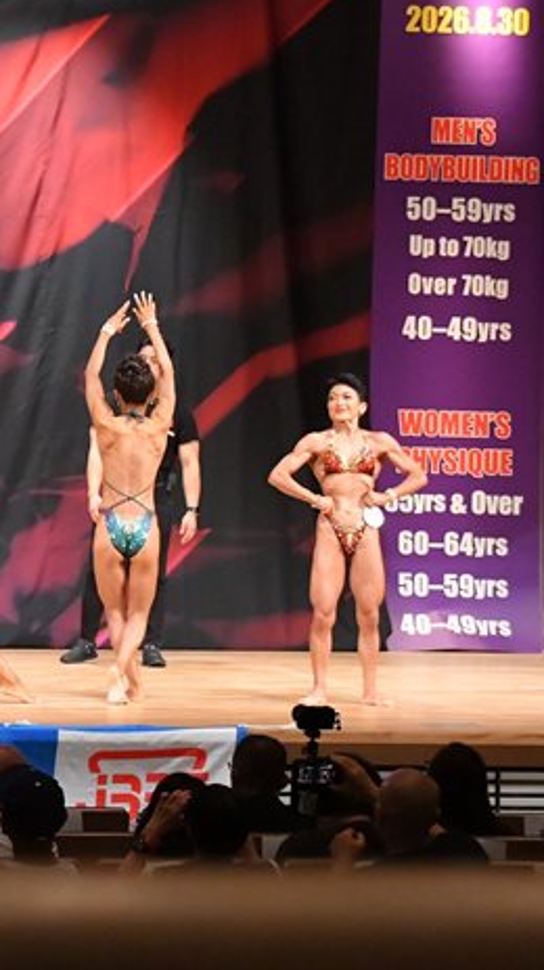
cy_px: 461
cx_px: -177
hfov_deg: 6.5
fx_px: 4725
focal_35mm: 184
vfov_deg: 11.7
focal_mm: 70
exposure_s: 1/400
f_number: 5.6
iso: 9000
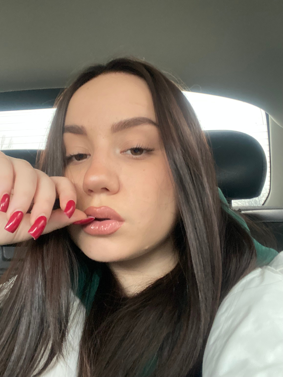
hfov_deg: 46.8
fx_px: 327
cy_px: 188
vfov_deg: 60.0
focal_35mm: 30
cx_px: 142
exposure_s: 1/34
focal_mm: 2.71
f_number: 2.2
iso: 400
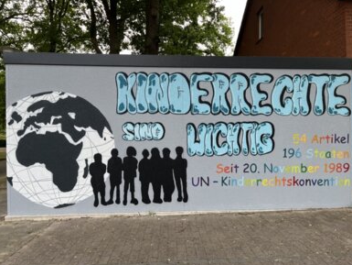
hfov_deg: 65.3
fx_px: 275
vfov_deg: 51.4
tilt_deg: -0.3
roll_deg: +1.0
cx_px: 180
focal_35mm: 27
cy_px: 136
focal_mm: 5.1
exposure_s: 1/122
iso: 100
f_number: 1.6
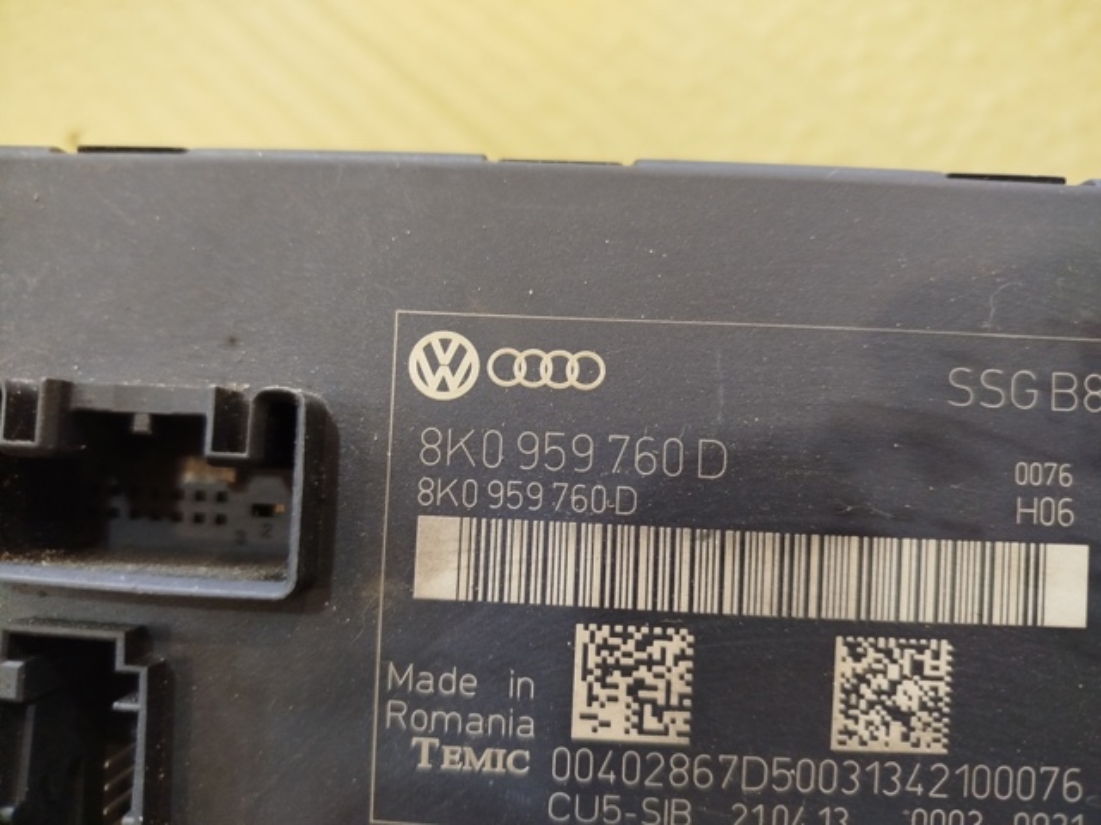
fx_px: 763
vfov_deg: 56.8
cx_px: 550
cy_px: 412
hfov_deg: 71.6
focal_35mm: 24
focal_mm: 5.31
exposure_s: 1/33
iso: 320
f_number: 1.7
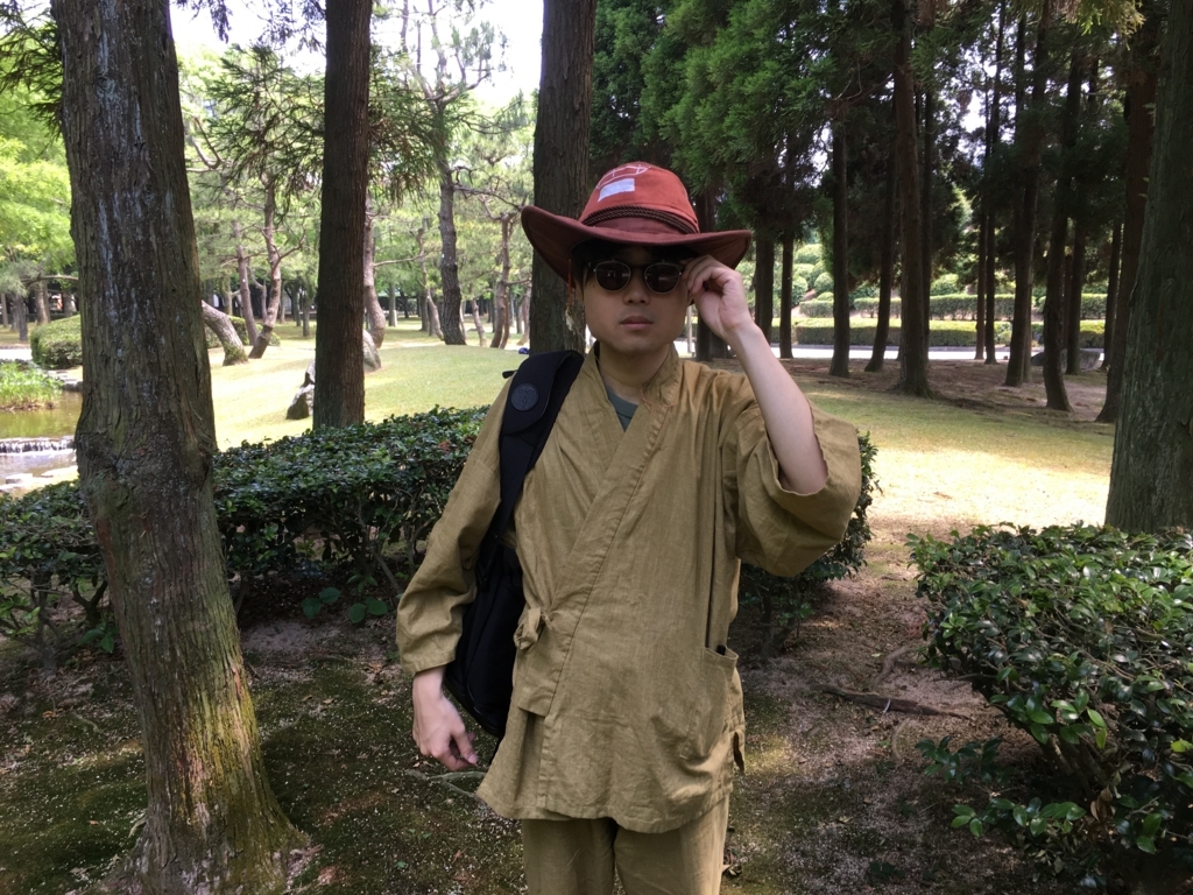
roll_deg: +1.0
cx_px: 596
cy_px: 448
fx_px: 999
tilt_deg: -8.3
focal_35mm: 29
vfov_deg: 48.2
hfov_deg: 61.7
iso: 32
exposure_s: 1/120
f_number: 2.2
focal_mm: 4.15
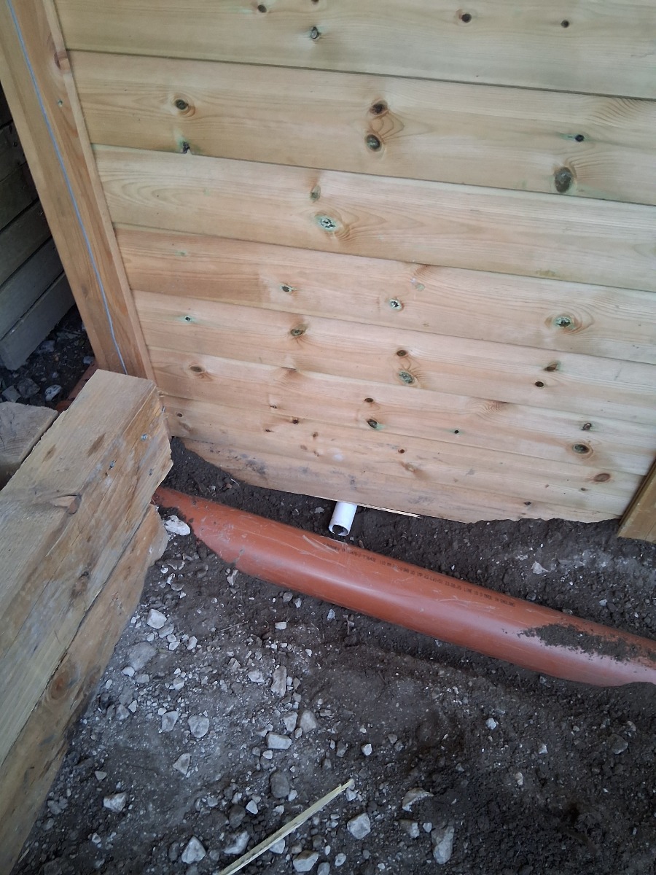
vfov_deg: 67.3
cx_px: 328
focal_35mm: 26
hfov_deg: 53.1
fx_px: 657
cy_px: 438
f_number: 1.8
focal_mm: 3.98
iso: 320
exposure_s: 1/50
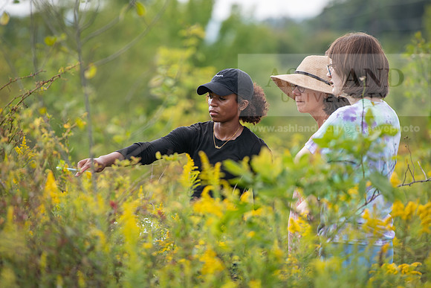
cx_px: 216
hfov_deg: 10.3
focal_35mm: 200
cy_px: 144
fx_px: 2395
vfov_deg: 6.9
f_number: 3.5
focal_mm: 200
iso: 100
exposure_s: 1/320
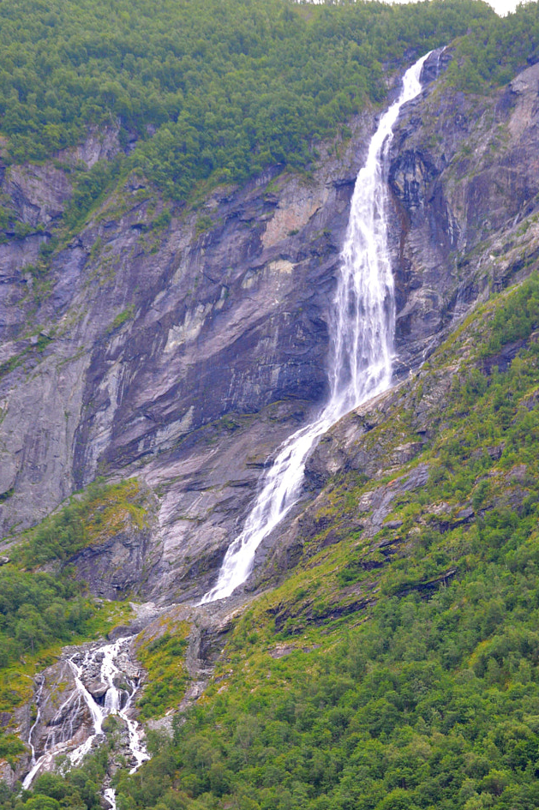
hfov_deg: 15.3
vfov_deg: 22.7
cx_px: 344
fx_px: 1997
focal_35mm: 89
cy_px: 596
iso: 450
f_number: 4.5
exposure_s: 1/500
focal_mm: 35
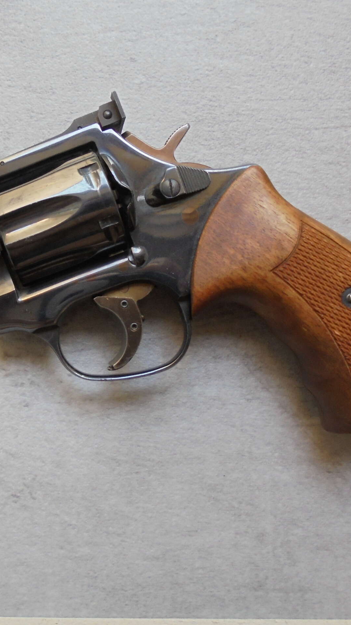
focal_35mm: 38
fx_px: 629
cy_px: 311
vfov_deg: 52.8
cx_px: 51
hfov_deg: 30.1
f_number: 3.5
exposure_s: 1/30
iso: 200
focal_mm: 4.6
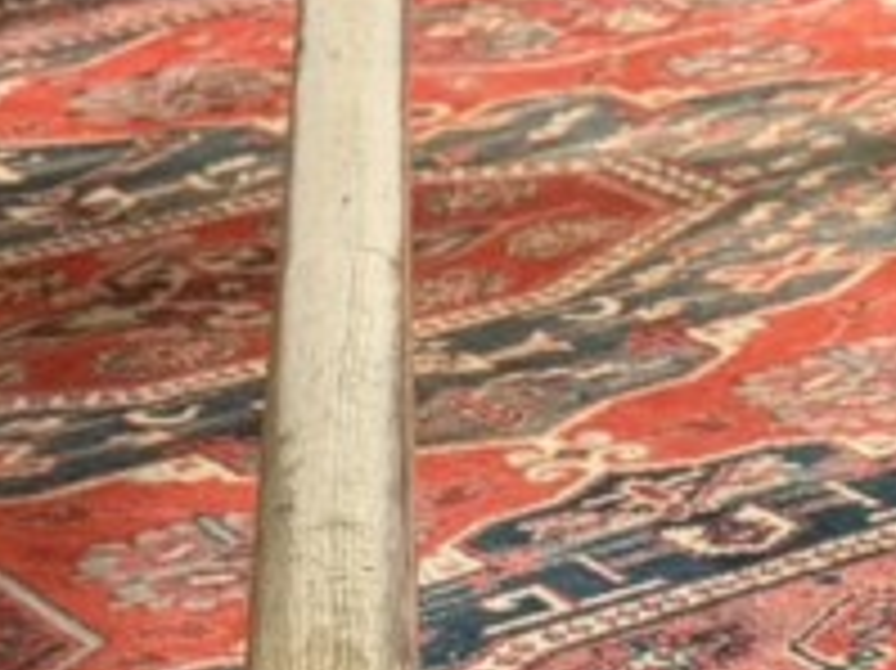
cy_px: 1470
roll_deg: +2.5
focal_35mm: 145
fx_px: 3751
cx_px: 378
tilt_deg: -35.0
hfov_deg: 13.6
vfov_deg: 9.4
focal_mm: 6.76
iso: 500
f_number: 1.78
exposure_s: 1/50
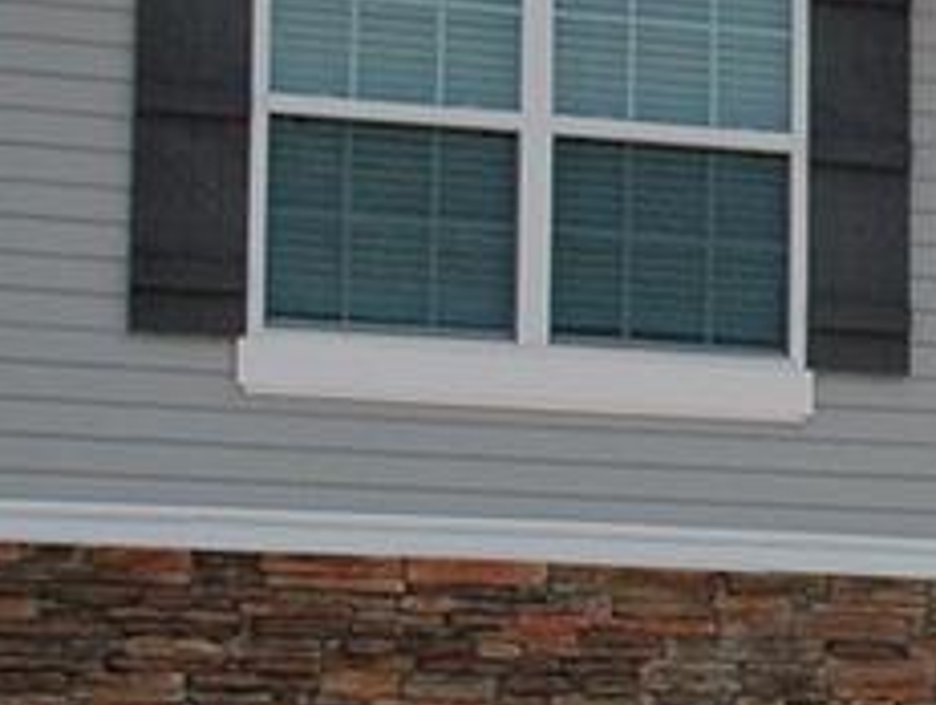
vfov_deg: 8.6
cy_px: 523
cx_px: 1714
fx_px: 4661
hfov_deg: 10.7
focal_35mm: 172
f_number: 5.6
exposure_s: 1/2000
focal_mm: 27
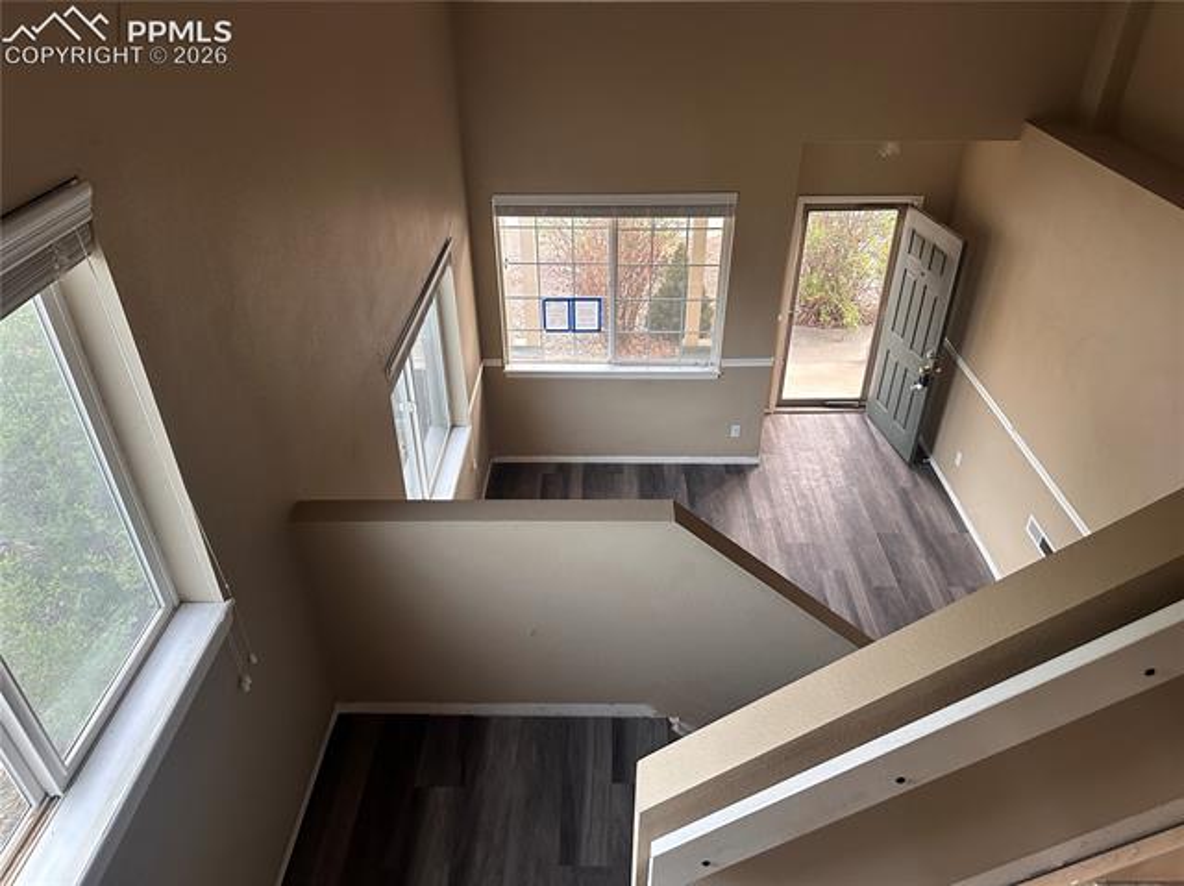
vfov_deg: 56.8
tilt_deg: -34.4
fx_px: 820
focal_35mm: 24
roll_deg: +0.4
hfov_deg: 71.6
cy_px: 443
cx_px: 592
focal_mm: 6.86
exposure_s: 1/60
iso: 320
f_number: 1.78
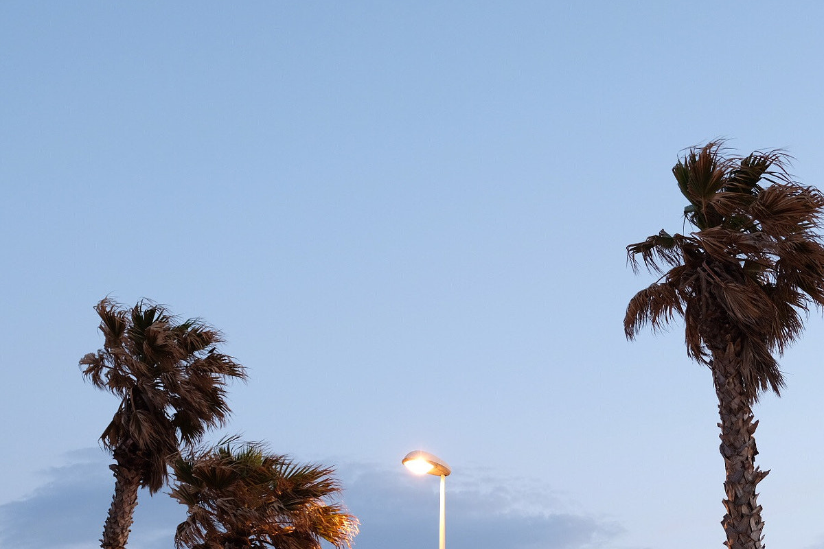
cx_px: 488
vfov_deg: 24.1
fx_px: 1282
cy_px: 332
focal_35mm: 56
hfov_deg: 35.5
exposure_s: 1/25
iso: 500
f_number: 4
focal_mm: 27.7
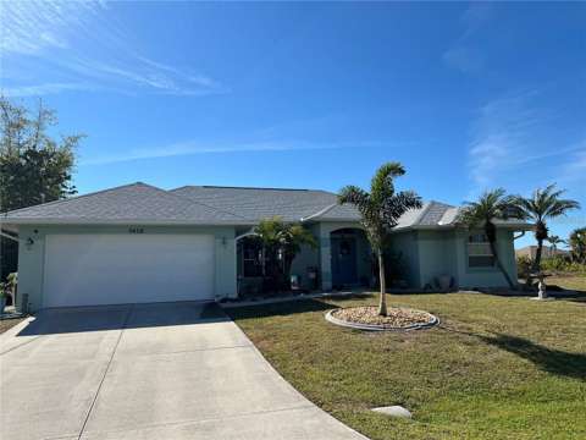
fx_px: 440
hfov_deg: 67.3
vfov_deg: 53.1
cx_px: 293
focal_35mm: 26
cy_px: 220
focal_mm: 5.7
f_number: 1.5
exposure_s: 1/5319
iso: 50
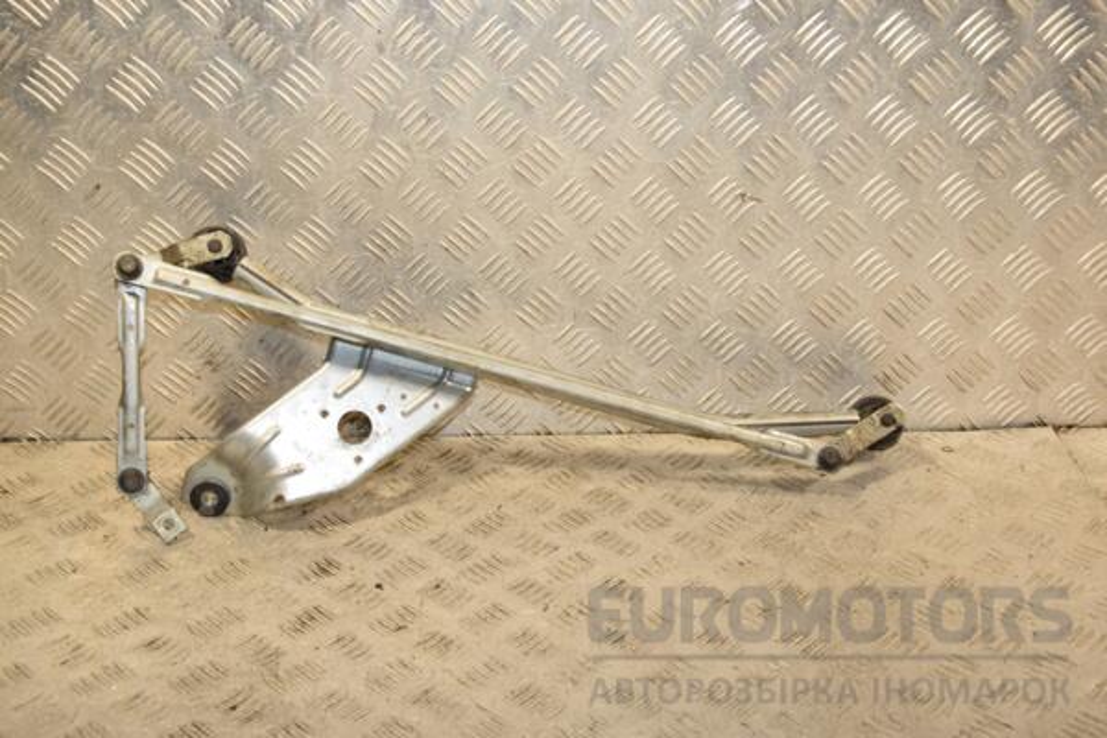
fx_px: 1476
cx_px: 554
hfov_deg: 41.1
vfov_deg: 28.1
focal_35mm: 48
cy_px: 369
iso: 800
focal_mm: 32
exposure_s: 1/200
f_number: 6.3
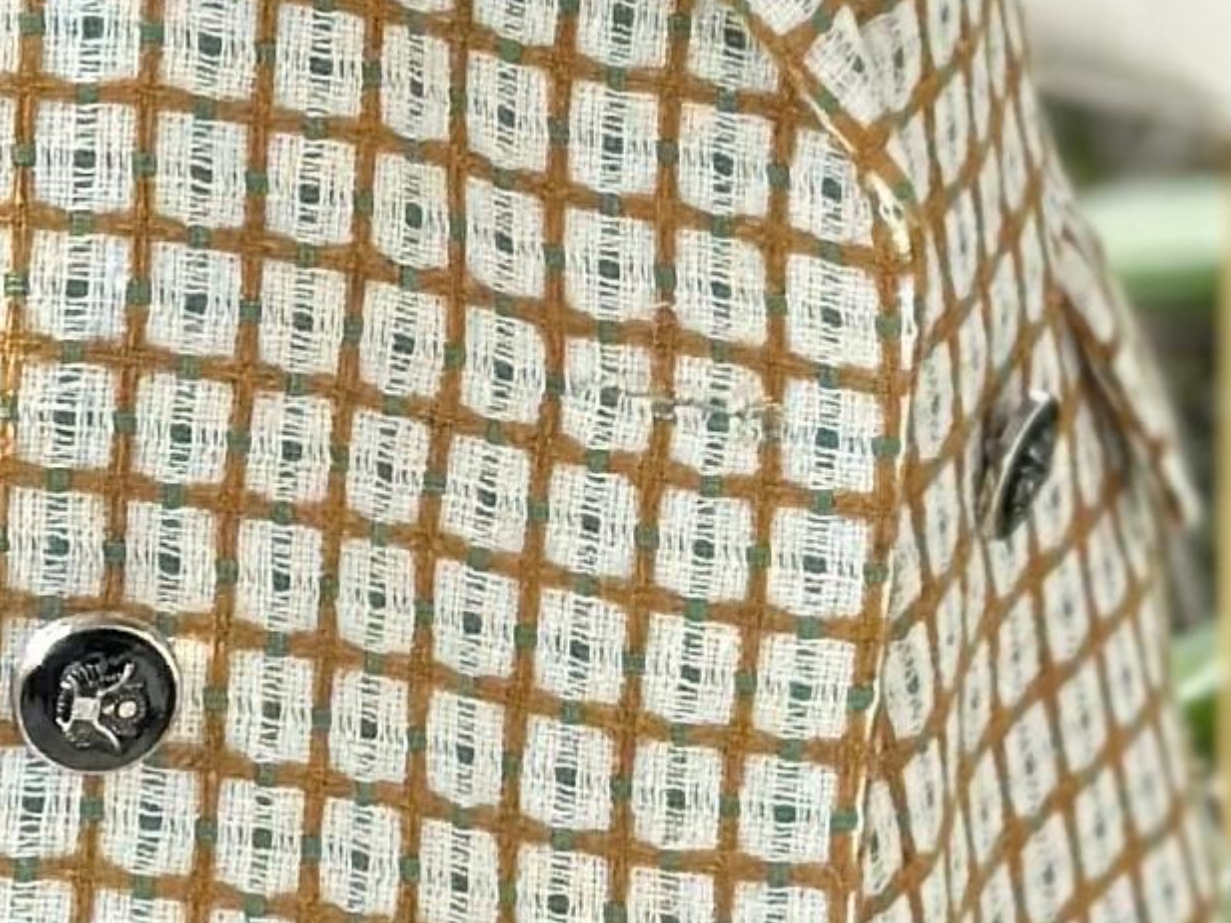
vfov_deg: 4.7
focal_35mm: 314
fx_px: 11166
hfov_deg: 6.3
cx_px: 346
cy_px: -665
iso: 80
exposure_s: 1/424
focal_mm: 6.86
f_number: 1.78
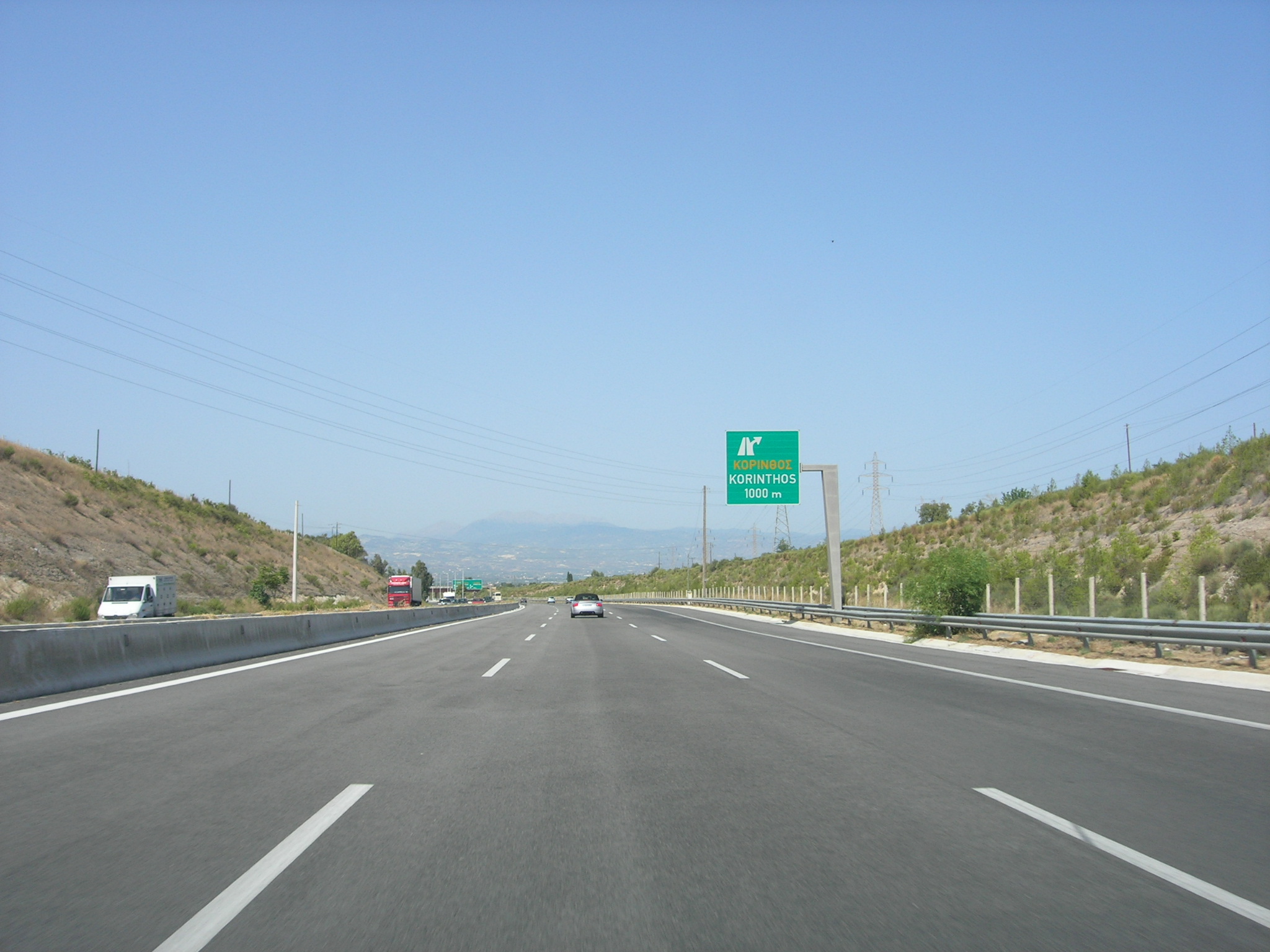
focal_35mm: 38
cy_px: 476
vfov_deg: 37.7
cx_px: 635
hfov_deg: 49.0
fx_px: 1394
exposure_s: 1/442
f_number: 4.8
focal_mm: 7.8
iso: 64
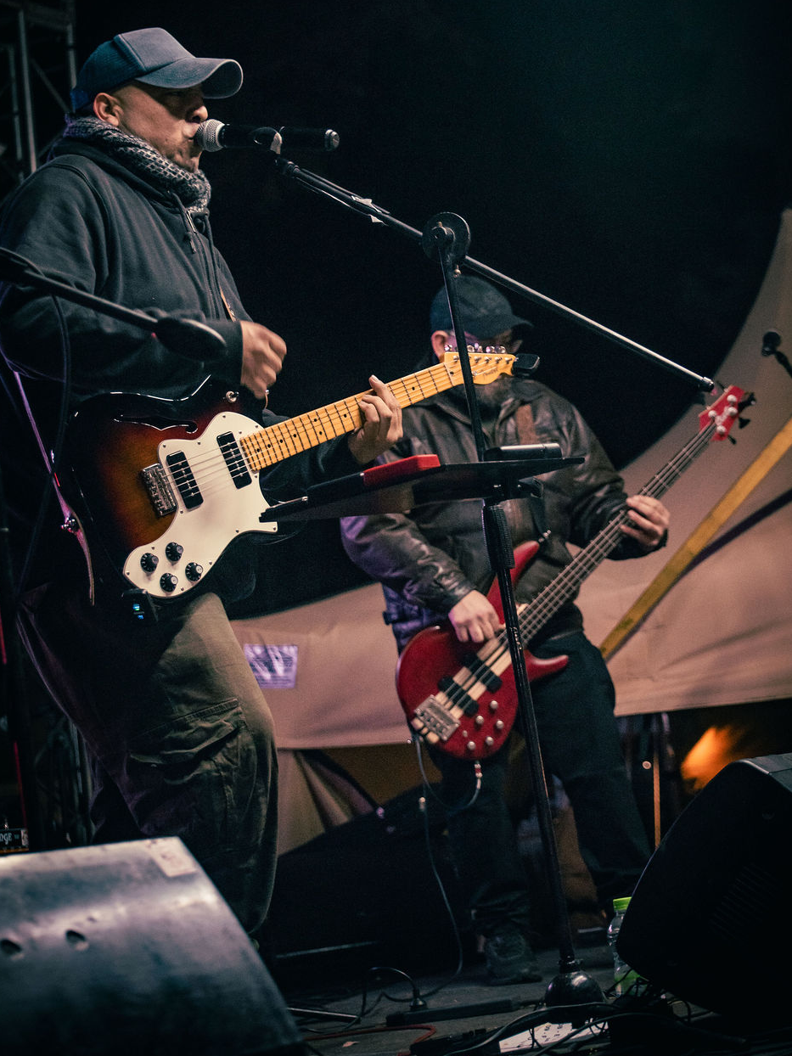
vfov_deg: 23.5
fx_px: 2532
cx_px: 409
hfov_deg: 17.8
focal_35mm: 83
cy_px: 430
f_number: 4.5
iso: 2000
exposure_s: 1/200
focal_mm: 70
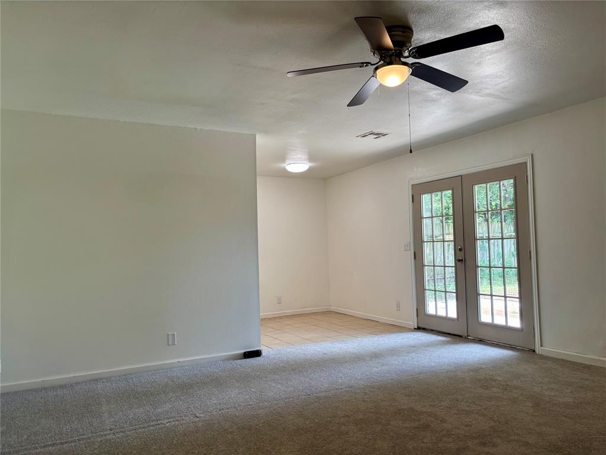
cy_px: 228
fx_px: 455
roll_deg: +1.9
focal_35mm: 26
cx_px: 303
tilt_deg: +1.3
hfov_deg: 67.3
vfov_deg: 53.1
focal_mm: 5.96
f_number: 1.6
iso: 50
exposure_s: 1/120
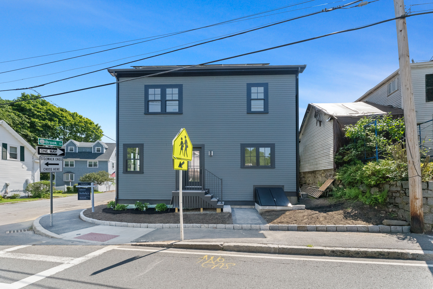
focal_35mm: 16
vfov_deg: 74.2
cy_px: 144
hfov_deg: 97.1
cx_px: 216
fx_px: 191
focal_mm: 15.9
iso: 3200
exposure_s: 1/3200
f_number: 11
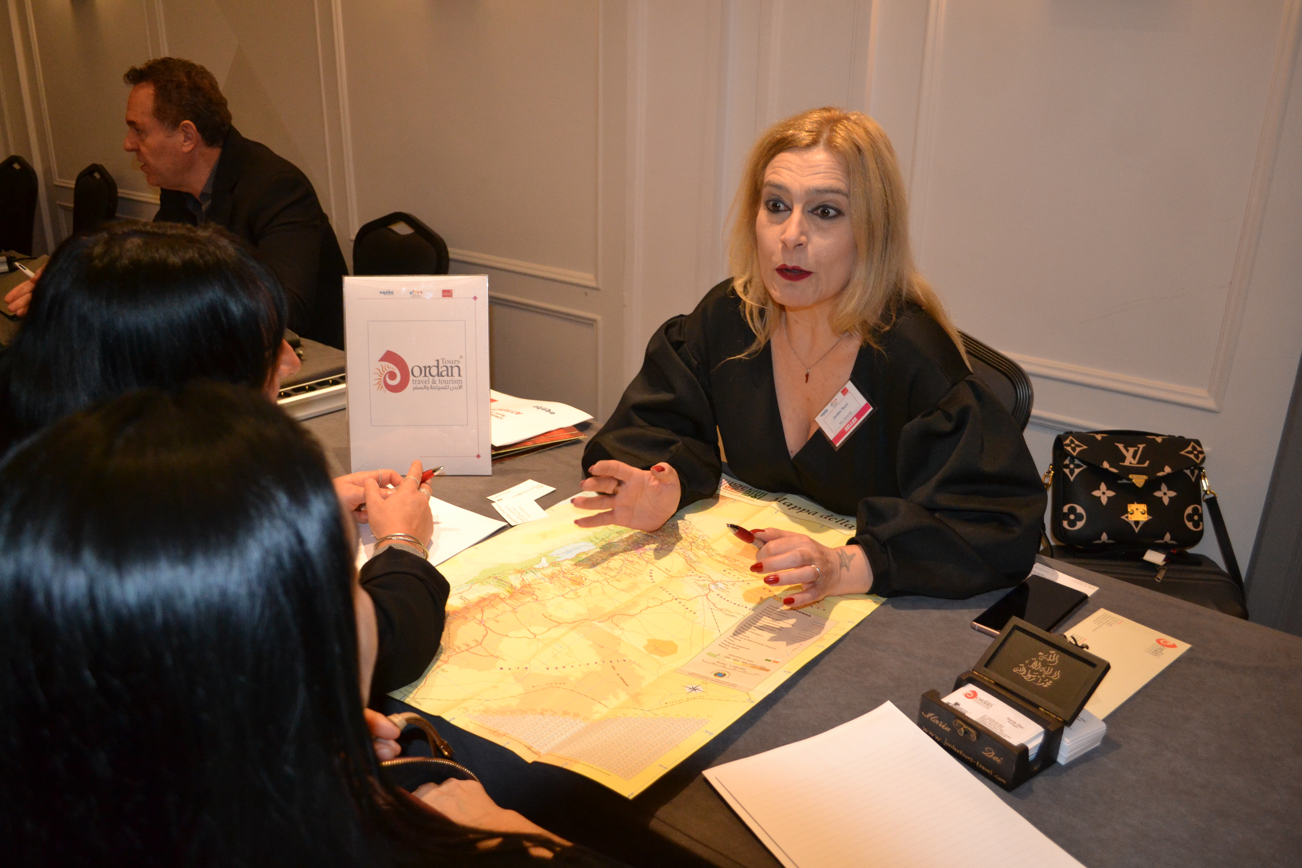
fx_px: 976
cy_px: 434
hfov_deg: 67.4
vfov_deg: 47.9
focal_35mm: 27
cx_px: 651
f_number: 3.5
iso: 1400
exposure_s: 1/160
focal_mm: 18
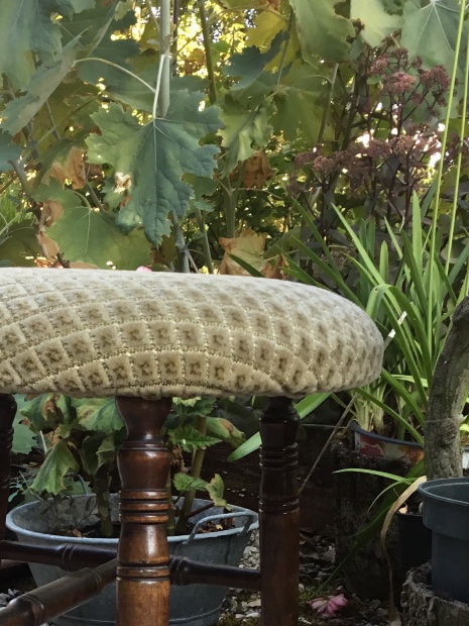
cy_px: 588
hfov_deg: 23.9
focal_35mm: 60
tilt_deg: -13.2
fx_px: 1084
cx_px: 67
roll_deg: +0.0
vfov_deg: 30.5
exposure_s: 1/100
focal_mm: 3.3
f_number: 2.4
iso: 40
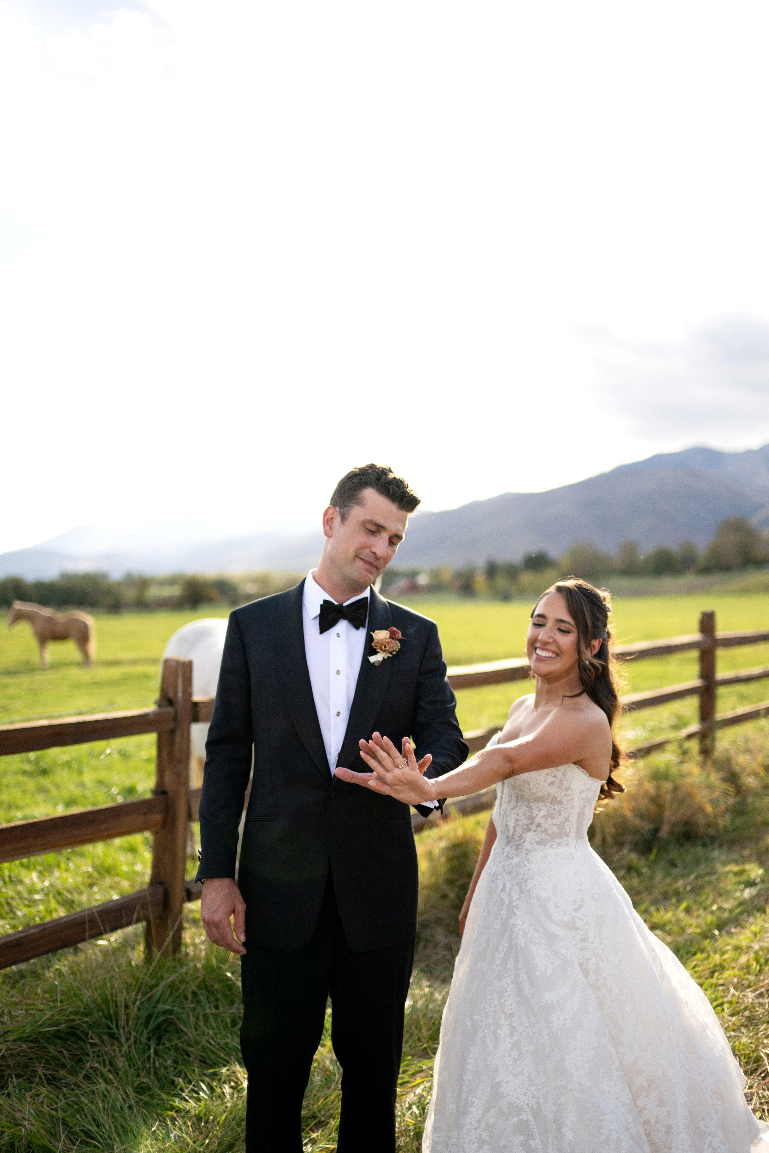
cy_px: 576
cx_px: 384
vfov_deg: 54.4
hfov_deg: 37.9
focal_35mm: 35
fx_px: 1121
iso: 640
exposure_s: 1/10000
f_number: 1.6
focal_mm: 35
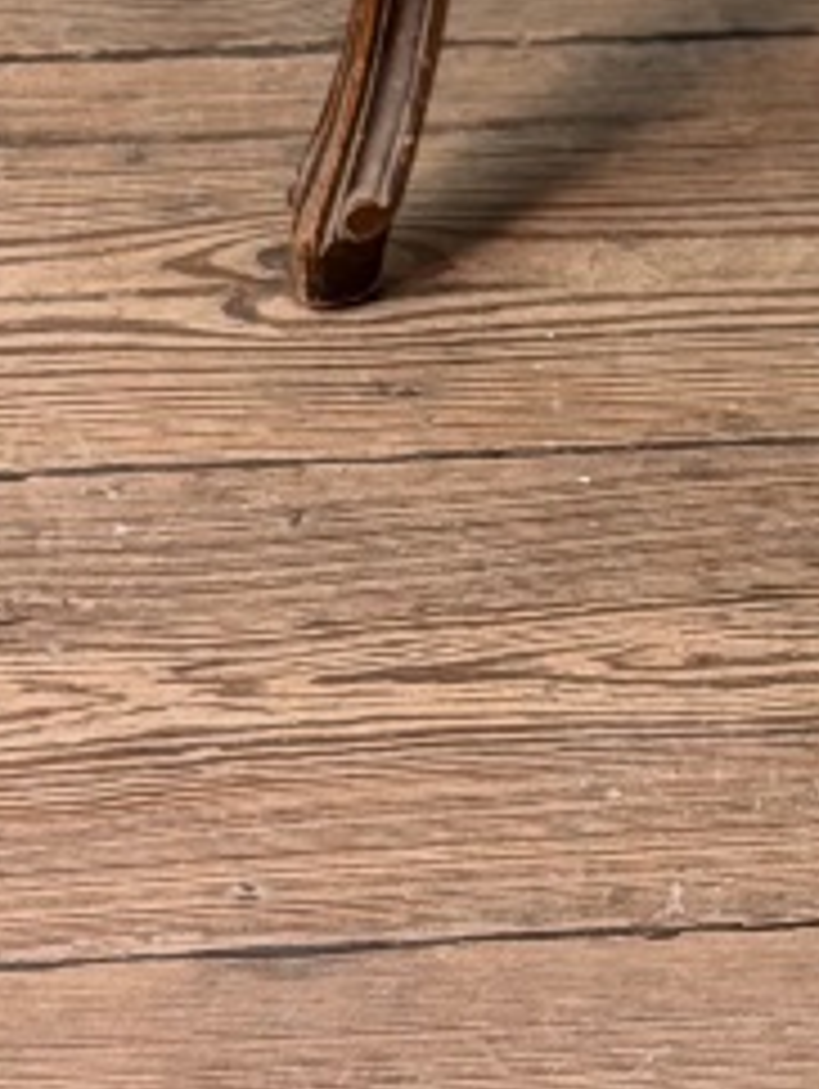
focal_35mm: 238
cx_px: 1274
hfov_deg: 6.2
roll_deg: +0.4
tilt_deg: -25.2
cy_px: -792
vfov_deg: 8.1
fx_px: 7495
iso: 125
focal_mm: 6.76
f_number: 1.78
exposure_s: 1/50
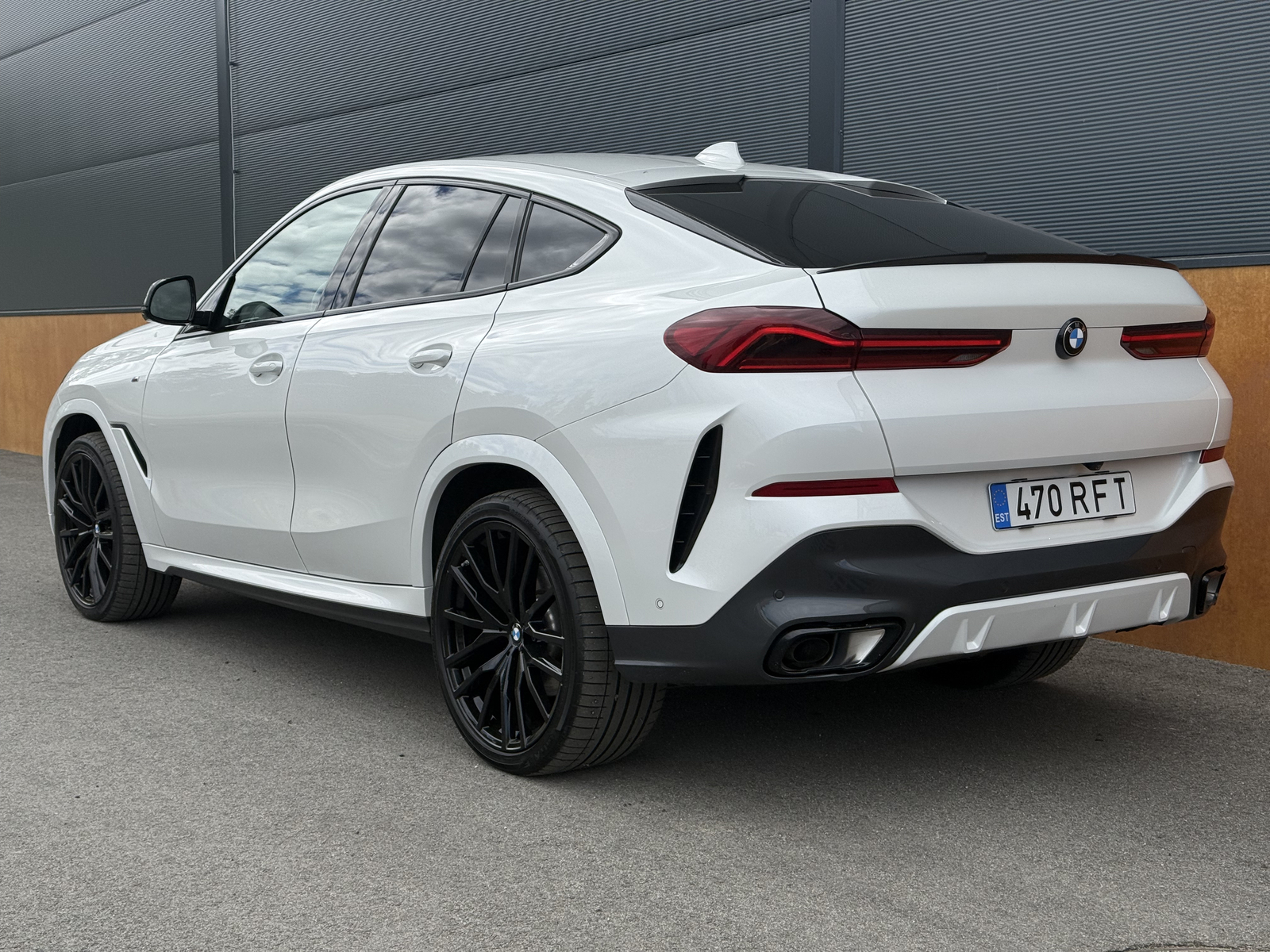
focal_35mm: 48
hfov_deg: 39.7
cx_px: 635
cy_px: 476
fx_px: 1761
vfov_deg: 30.3
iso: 64
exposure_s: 1/4329
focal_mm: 6.76
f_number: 1.78
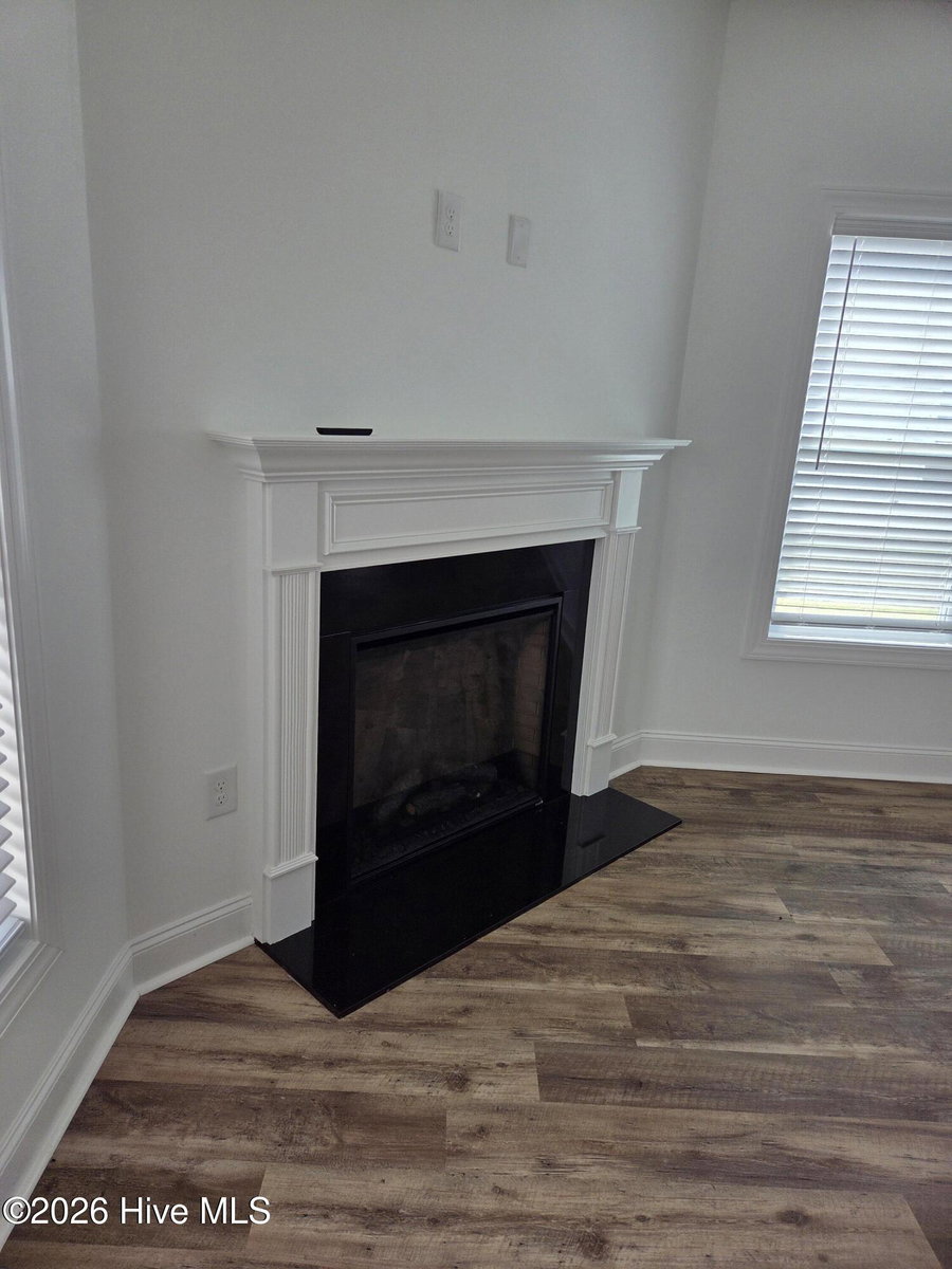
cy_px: 634
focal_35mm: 23
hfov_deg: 58.9
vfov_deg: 73.9
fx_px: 843
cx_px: 476
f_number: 1.8
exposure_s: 1/180
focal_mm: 5.4
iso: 32
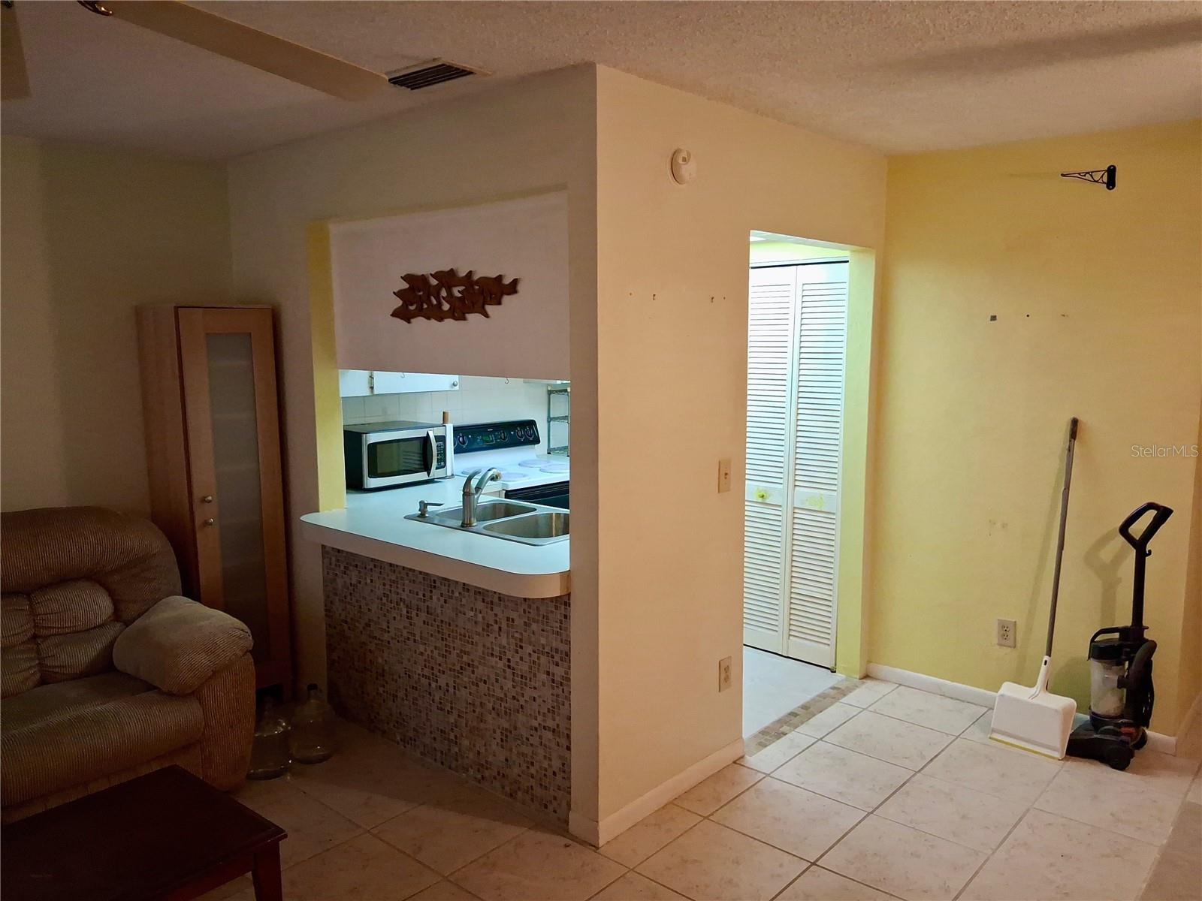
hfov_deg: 67.3
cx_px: 601
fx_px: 903
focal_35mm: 26
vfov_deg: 53.1
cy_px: 450
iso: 400
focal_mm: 3.98
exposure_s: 1/60
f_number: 1.8
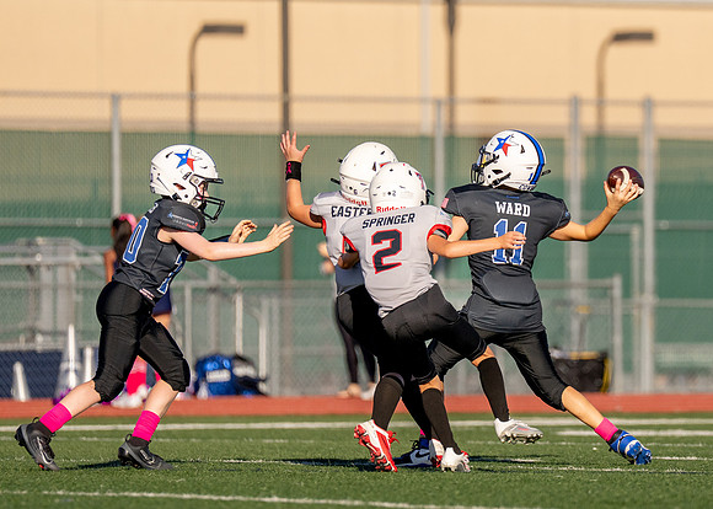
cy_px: 227
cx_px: 560
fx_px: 8613
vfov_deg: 3.4
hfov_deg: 4.7
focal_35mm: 425
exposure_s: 1/10000
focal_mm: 200
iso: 250
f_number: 2.8
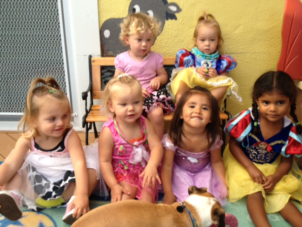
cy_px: 114
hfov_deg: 52.6
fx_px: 305
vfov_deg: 40.7
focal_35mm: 35
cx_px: 151
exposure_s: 1/60
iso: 50
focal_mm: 4.28
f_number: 2.4
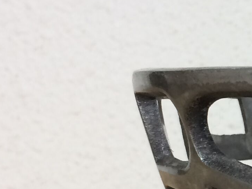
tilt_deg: -4.3
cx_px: 448
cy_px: 182
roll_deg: -0.6
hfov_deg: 13.6
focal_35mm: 131
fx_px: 954
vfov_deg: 11.2
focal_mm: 4.15
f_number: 2.2
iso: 40
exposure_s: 1/33
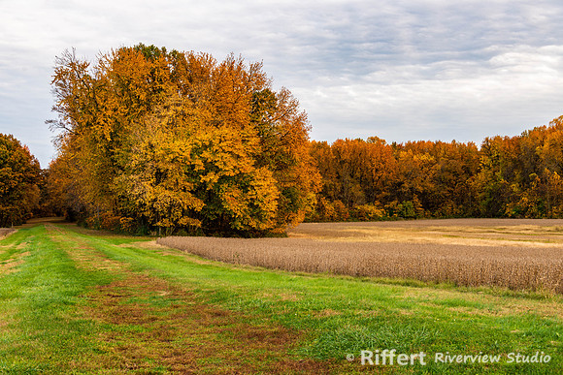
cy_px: 188
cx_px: 282
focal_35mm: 49
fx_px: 765
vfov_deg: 27.6
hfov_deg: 40.4
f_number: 7.1
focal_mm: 48
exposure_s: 1/50
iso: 100
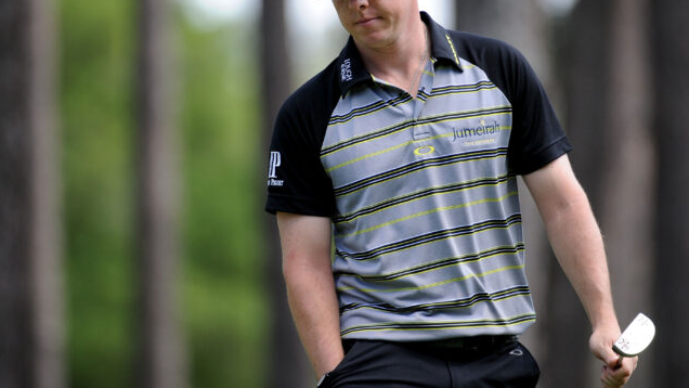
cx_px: 322
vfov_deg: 2.9
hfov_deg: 5.1
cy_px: 137
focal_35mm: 420
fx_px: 7674
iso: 640
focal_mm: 340
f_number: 4
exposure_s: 1/1000
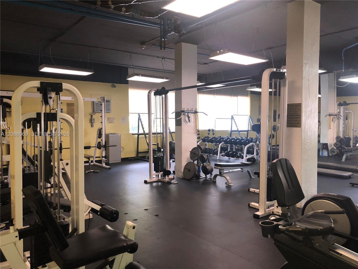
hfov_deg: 63.4
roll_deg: +0.6
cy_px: 134
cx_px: 179
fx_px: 290
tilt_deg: -4.4
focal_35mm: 28
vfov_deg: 49.7
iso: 80
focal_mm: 3.99
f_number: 1.8
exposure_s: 1/60
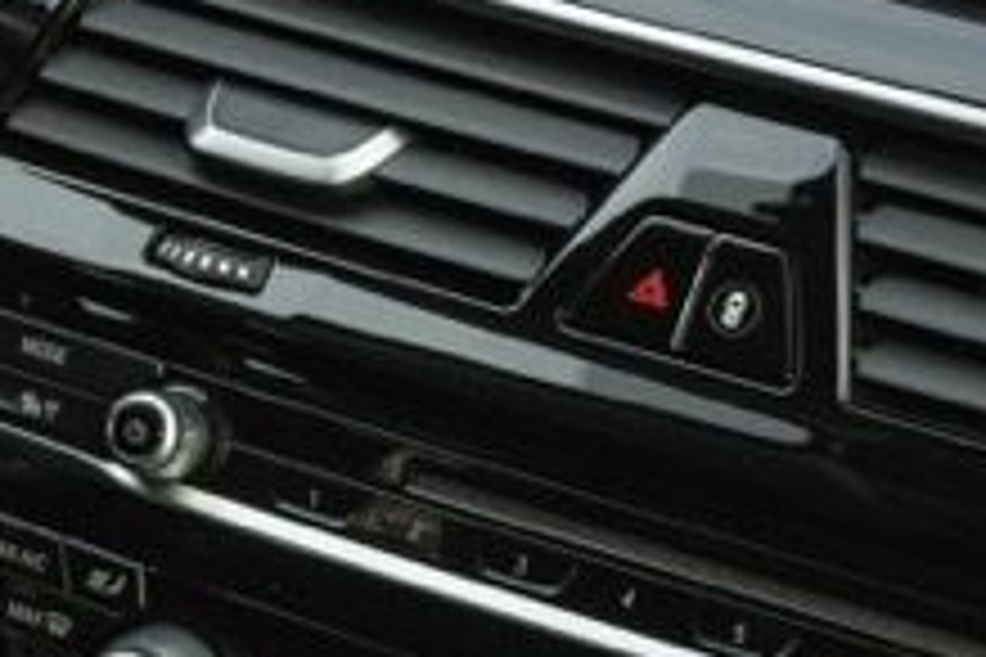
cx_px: -878
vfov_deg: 8.3
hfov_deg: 11.5
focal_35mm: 164
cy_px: 556
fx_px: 4491
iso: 500
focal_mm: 28
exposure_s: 1/160
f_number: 5.6
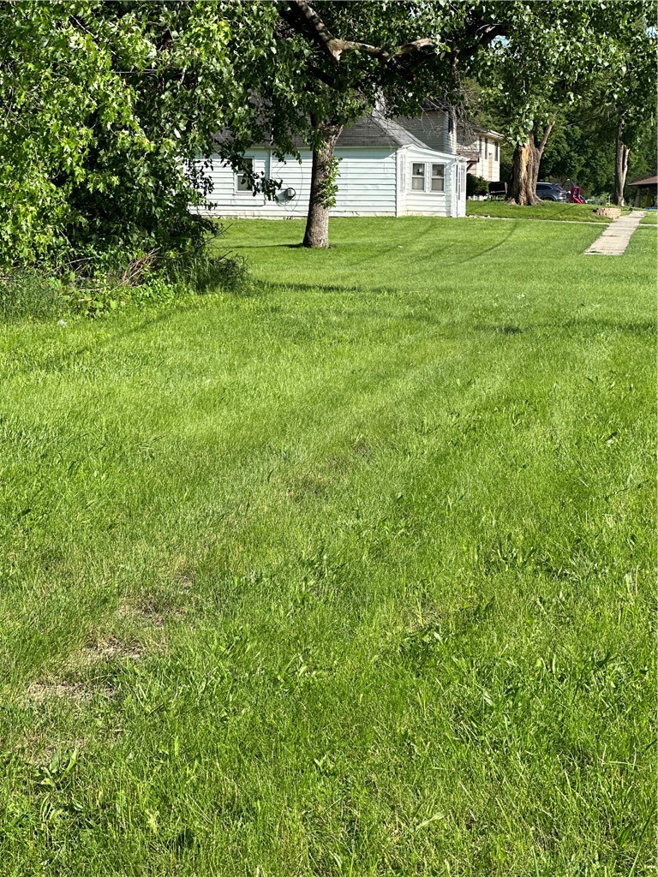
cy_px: 438
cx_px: 329
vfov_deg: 25.3
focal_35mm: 77
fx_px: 1952
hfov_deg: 19.1
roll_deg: -1.0
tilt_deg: -5.1
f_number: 2.8
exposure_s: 1/398
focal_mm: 9
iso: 32
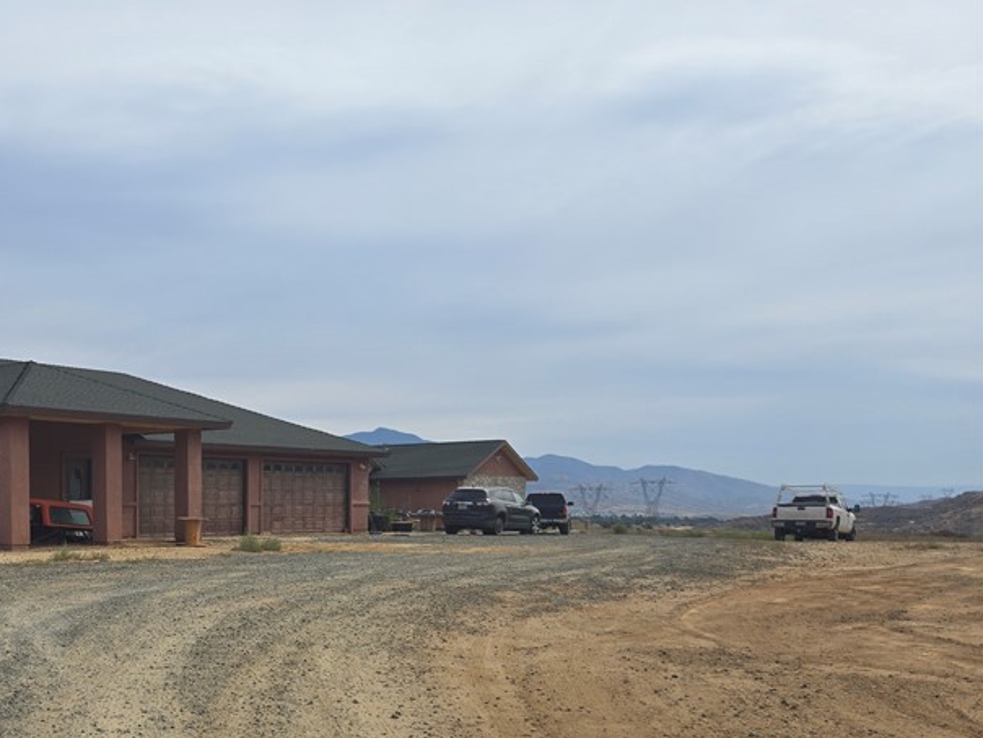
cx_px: 151
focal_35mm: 39
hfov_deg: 44.7
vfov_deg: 35.7
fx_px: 1107
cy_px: 583
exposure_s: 1/3117
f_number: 1.8
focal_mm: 5.4
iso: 25
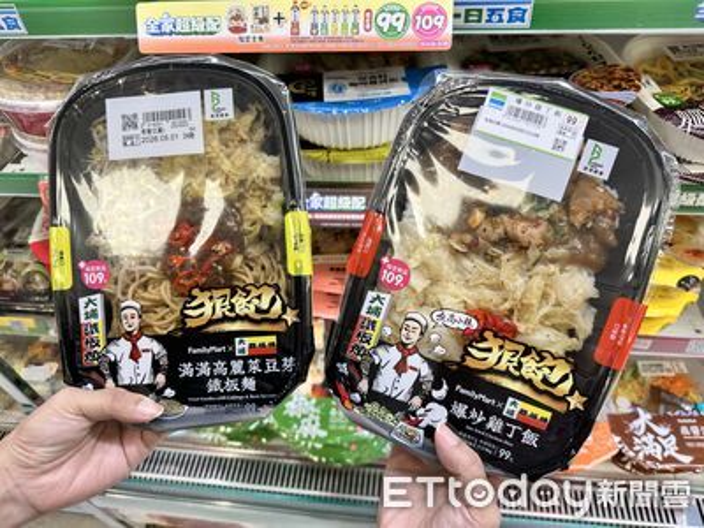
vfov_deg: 56.8
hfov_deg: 71.6
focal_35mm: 24
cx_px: 352
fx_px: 488
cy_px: 264
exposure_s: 1/120
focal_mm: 6.86
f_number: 1.78
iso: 64
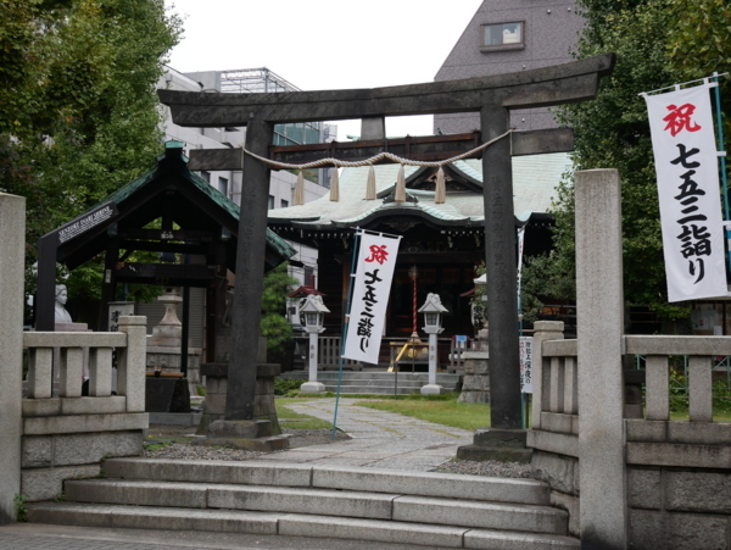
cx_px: 366
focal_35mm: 52
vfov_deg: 28.1
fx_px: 1099
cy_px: 275
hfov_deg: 36.8
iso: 200
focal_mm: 26
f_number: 5.3
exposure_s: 1/80
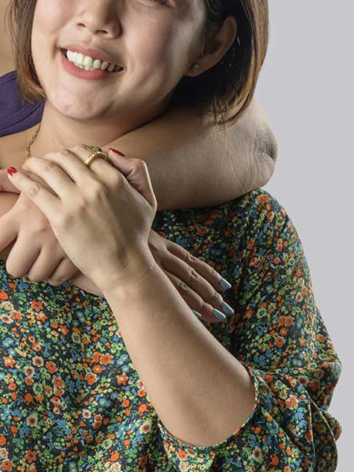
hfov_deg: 8.0
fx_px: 2535
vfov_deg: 10.6
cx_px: 10
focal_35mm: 186
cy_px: 163
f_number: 9
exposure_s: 1/200
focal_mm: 85
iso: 160
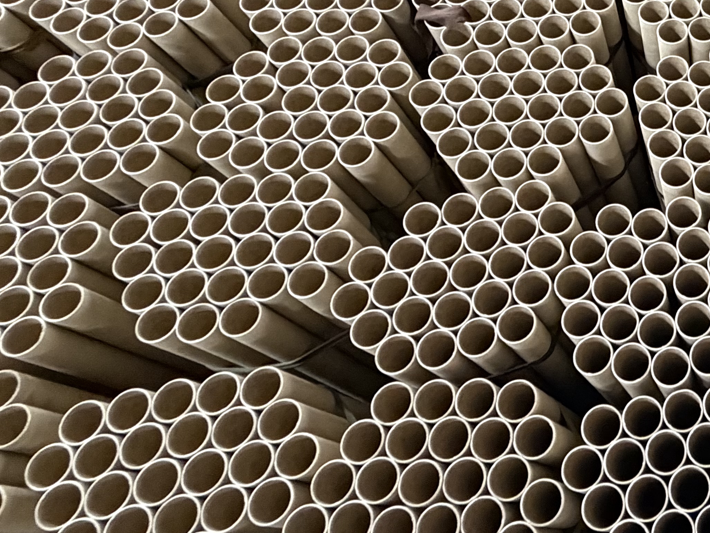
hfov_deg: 39.3
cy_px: 96
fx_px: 800
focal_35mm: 39
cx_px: 778
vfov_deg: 35.5
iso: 800
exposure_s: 1/50
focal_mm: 2.22
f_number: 2.2
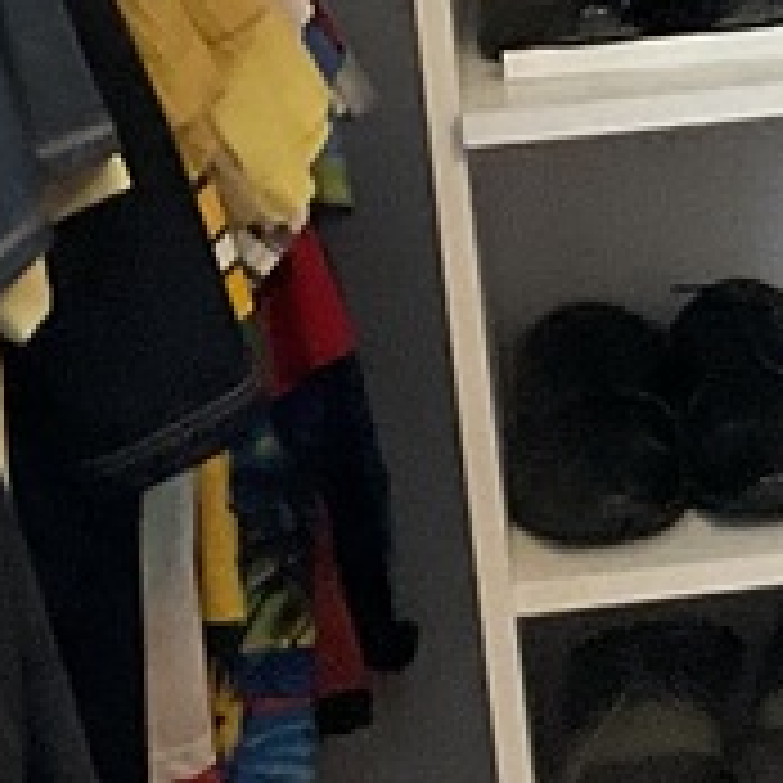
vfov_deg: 8.2
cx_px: 1570
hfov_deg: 7.9
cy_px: 50
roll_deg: +3.9
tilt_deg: -11.7
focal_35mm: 212
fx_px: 5425
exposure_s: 1/60
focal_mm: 3
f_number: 1.8
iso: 250
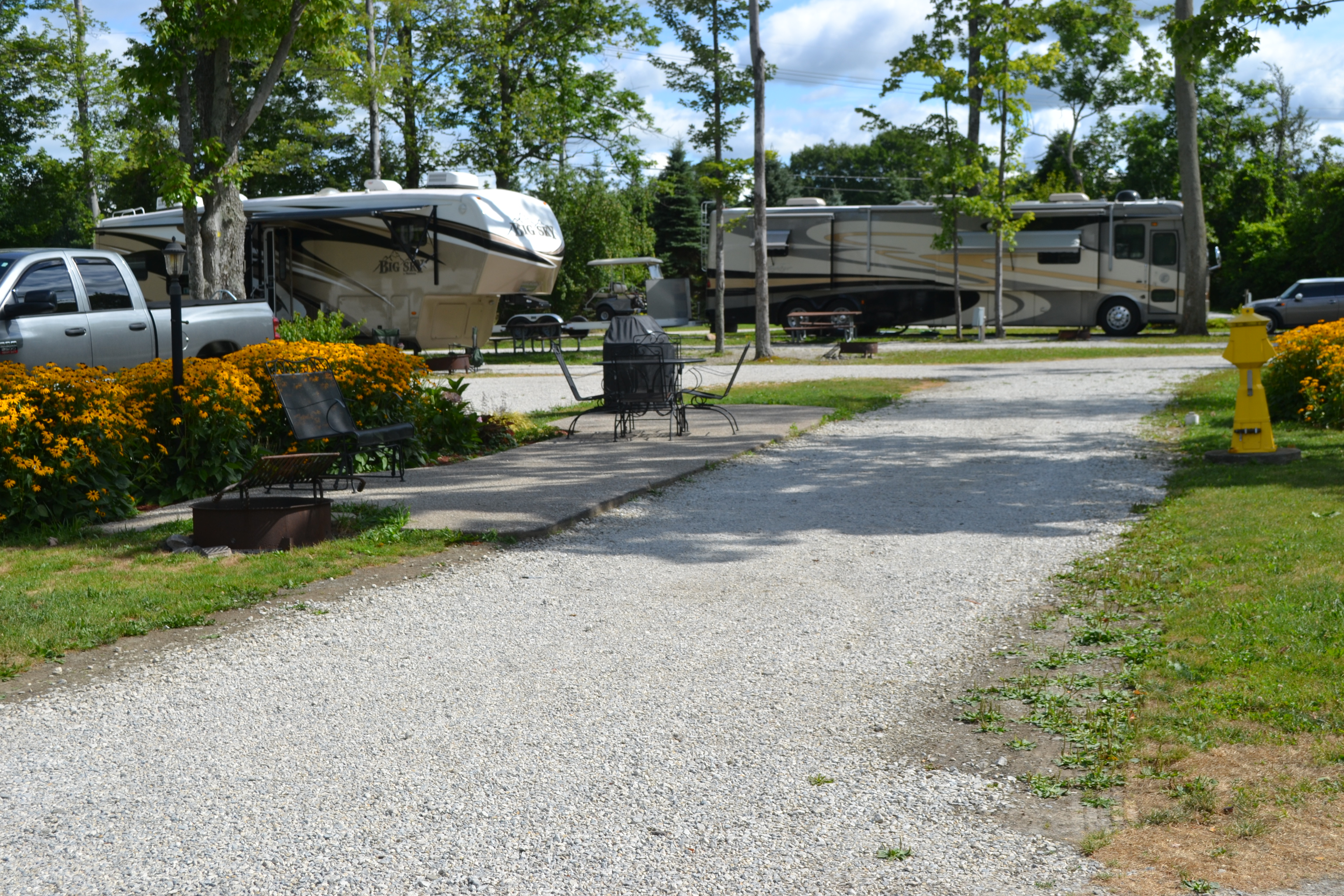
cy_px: 448
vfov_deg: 29.9
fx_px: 1680
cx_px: 672
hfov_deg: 43.6
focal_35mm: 45
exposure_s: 1/250
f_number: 7.1
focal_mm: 30
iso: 100
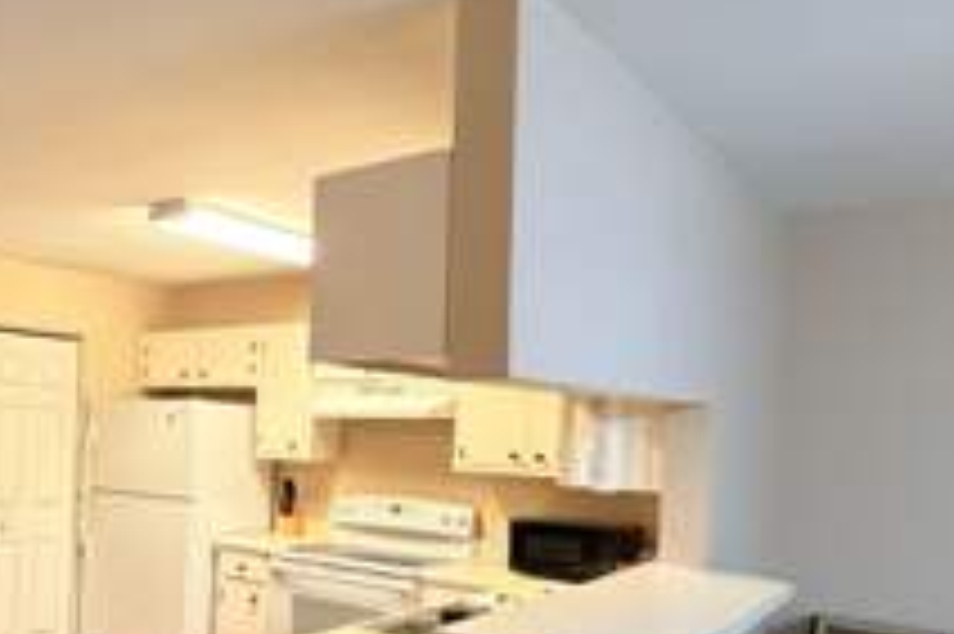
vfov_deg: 39.4
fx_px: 874
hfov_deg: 48.9
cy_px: 432
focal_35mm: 33
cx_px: 40
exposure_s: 1/60
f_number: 2.2
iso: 640
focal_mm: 2.22
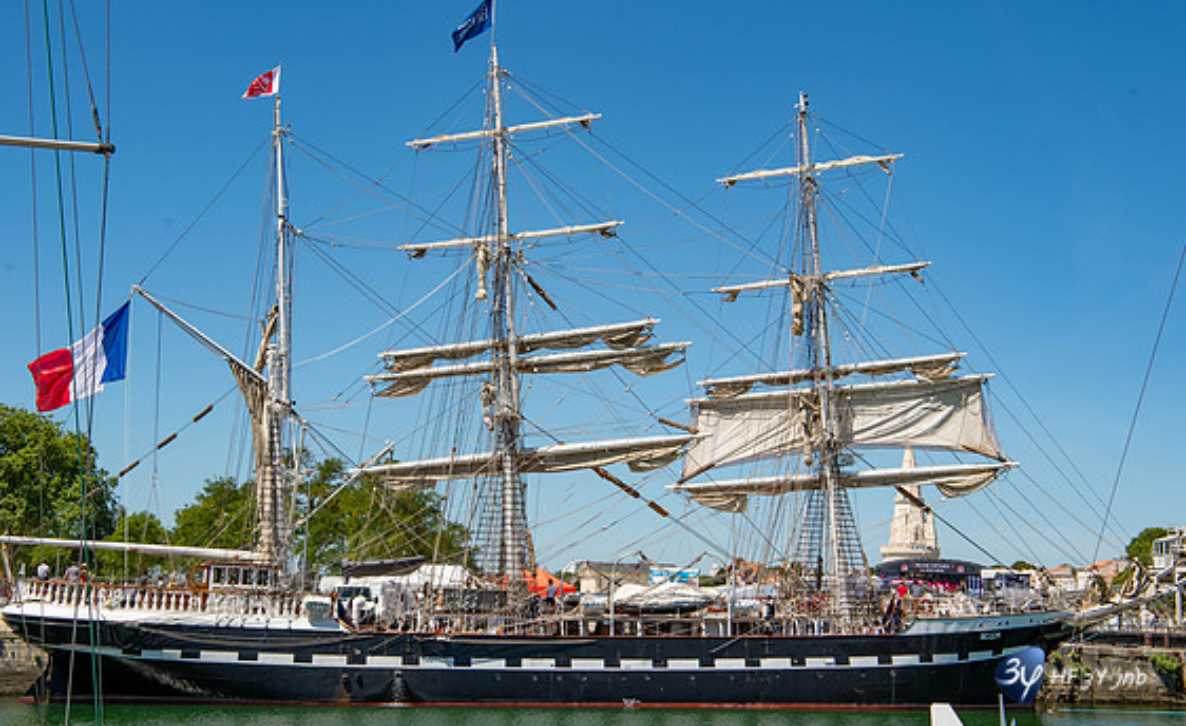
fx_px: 1671
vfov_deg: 24.5
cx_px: 609
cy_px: 340
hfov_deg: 39.1
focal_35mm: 52
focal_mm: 48
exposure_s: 1/400
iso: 100
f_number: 10
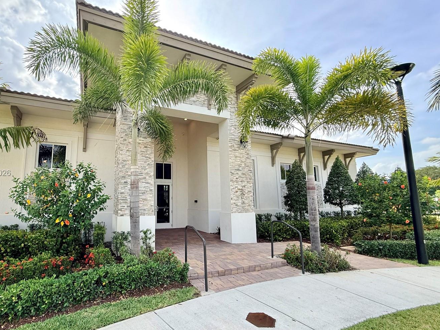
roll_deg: -0.4
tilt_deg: +7.6
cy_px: 173
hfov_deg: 89.7
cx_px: 174
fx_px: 216
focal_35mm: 17
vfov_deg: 74.7
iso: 64
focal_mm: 2.22
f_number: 2.2
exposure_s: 1/651
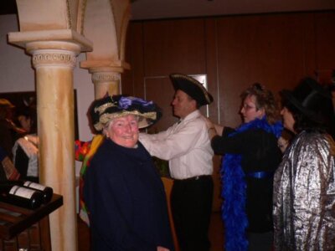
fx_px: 339
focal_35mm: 35
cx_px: 168
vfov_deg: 40.7
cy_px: 126
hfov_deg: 52.6
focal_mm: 5.8
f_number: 2.8
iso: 100
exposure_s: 1/8
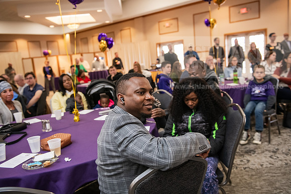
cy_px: 97
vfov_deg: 42.3
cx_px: 146
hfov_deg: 60.3
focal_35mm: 31
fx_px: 251
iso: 2500
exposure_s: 1/160
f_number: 3.2
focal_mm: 31
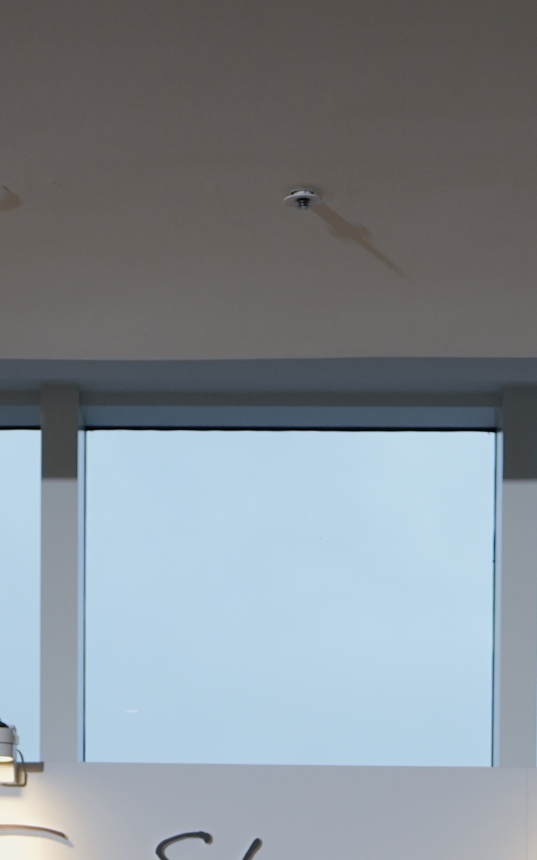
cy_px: 1408
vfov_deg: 15.7
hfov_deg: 11.0
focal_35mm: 119
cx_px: 267
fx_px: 2787
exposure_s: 1/160
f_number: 4
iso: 500
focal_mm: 34
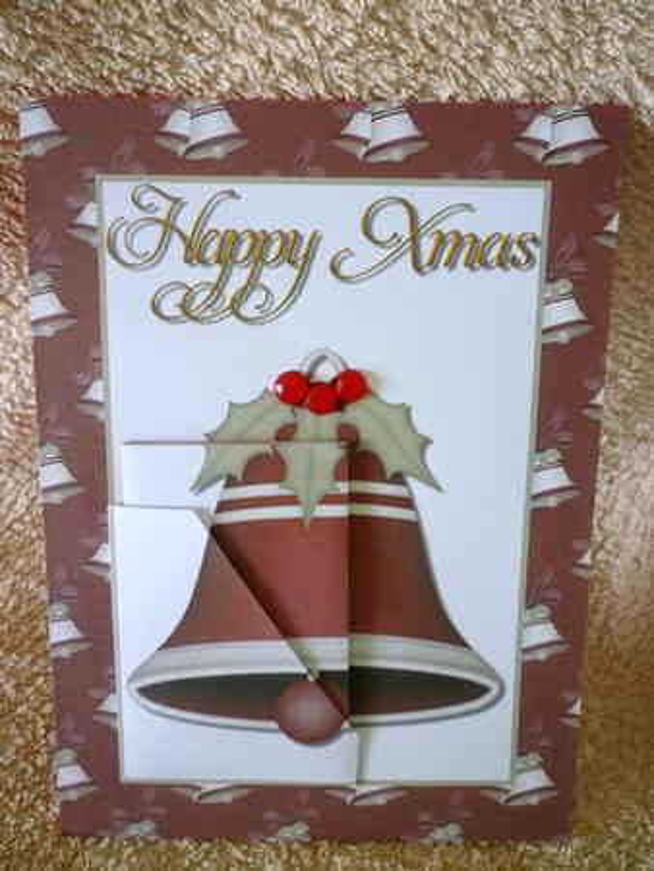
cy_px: 436
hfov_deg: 48.3
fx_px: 730
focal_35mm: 29
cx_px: 327
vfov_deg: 61.6
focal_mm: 5.2
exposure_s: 1/30
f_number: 3.3
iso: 250
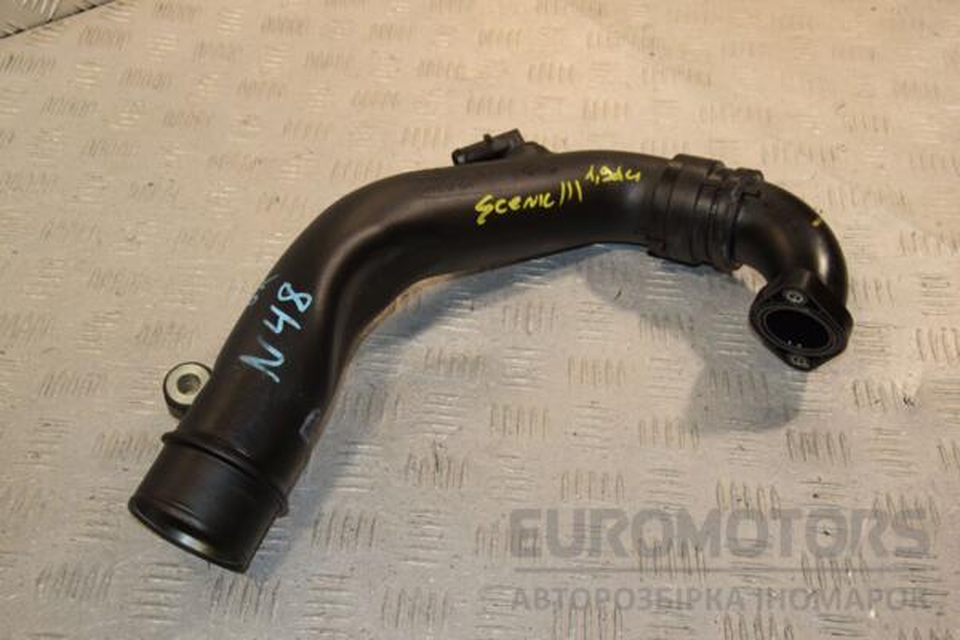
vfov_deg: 28.1
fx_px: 1280
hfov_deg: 41.1
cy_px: 320
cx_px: 480
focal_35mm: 48
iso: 800
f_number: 7.1
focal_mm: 32
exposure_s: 1/200
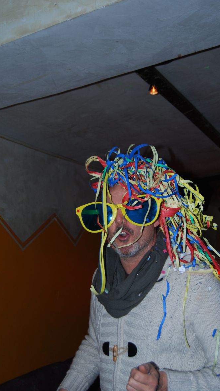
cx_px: 109
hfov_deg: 26.5
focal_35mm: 45
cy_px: 194
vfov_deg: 45.5
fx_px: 467
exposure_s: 1/60
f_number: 4.2
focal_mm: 28
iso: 200
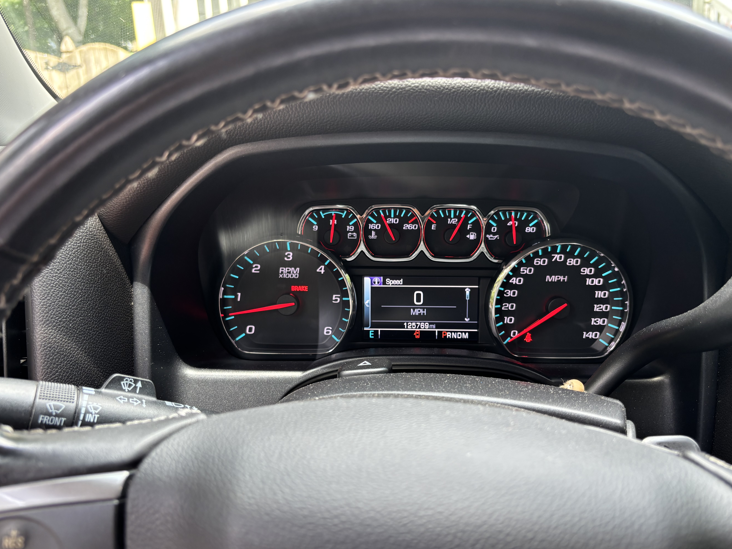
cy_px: 282
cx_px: 374
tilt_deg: -13.3
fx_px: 592
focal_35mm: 28
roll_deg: +2.7
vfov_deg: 49.7
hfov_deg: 63.4
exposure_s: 1/61
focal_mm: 5.96
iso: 80
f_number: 1.6
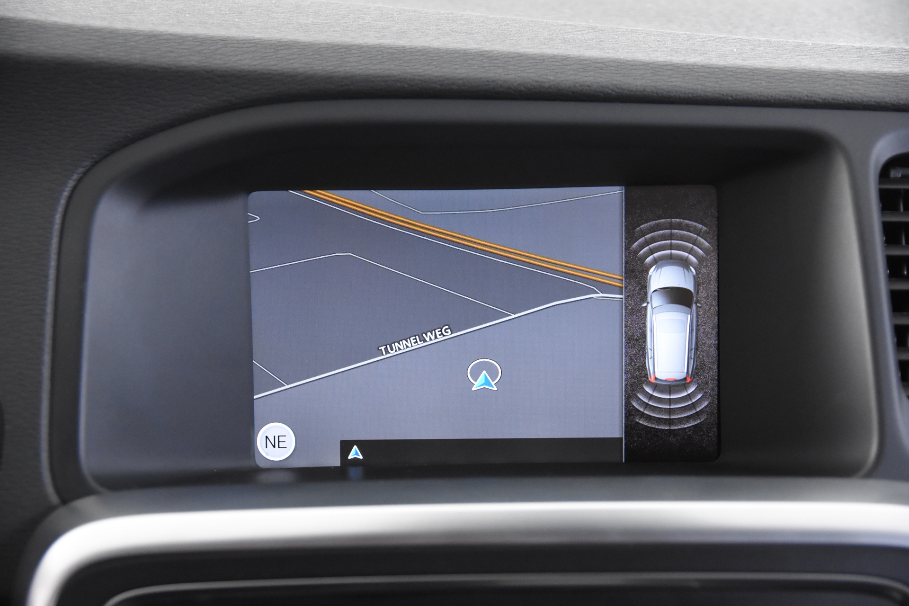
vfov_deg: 22.6
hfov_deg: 33.4
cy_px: 303
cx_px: 454
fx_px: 1515
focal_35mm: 60
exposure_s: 1/60
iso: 4000
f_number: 3.5
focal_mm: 40
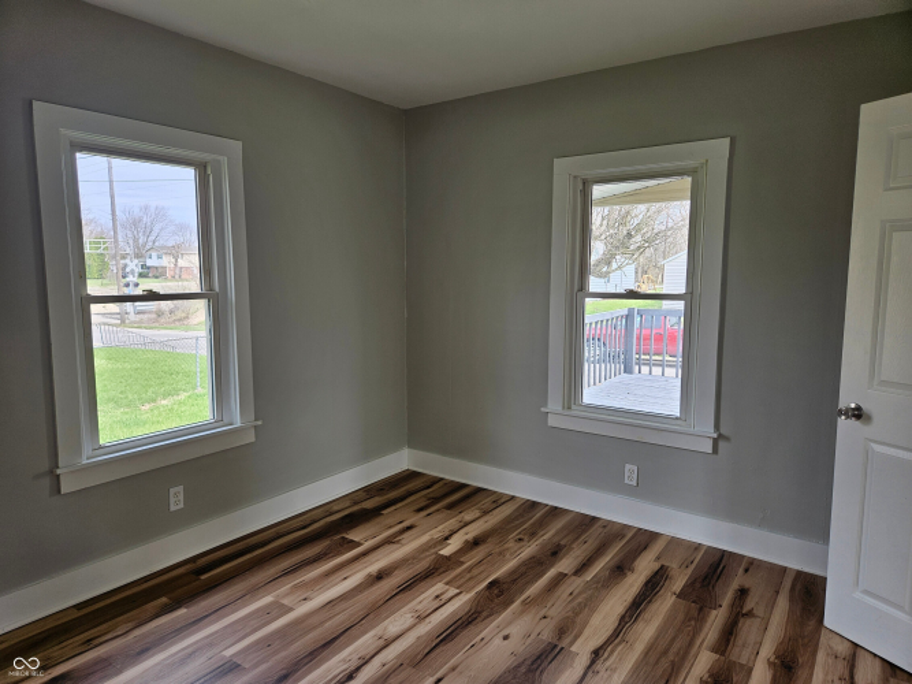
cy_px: 342
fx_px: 606
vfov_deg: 58.9
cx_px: 456
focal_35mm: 23
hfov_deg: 73.9
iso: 32
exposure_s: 1/120
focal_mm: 5.4
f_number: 1.8
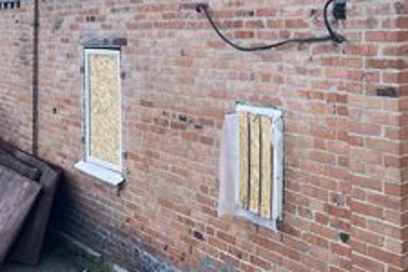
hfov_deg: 40.2
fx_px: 544
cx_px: 294
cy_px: 34
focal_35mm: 48
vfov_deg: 27.2
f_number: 1.6
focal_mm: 4.2
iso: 32
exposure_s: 1/824
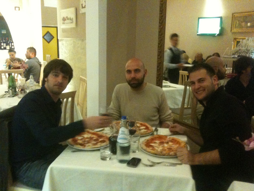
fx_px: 257
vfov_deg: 40.7
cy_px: 96
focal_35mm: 35
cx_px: 127
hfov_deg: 52.6
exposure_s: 1/10
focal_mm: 3.85
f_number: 2.8
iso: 640
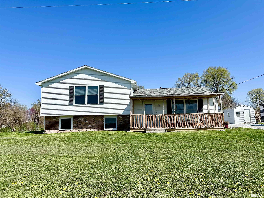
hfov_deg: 71.6
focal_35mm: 24
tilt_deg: +6.7
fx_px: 183
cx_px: 132
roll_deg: +0.9
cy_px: 99
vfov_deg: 56.8
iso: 80
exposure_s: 1/5848
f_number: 1.78
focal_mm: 6.86
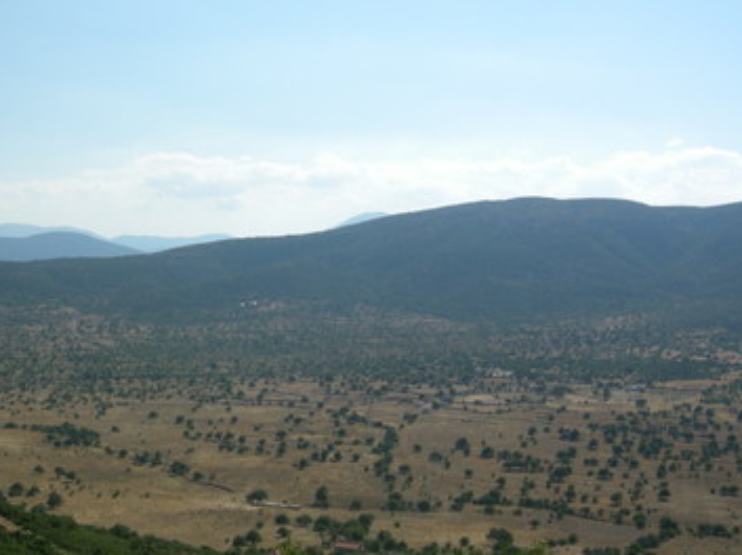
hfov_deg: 38.6
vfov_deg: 29.6
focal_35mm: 49
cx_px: 256
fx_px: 1049
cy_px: 284
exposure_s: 1/386
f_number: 6.8
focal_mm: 7.5
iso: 86
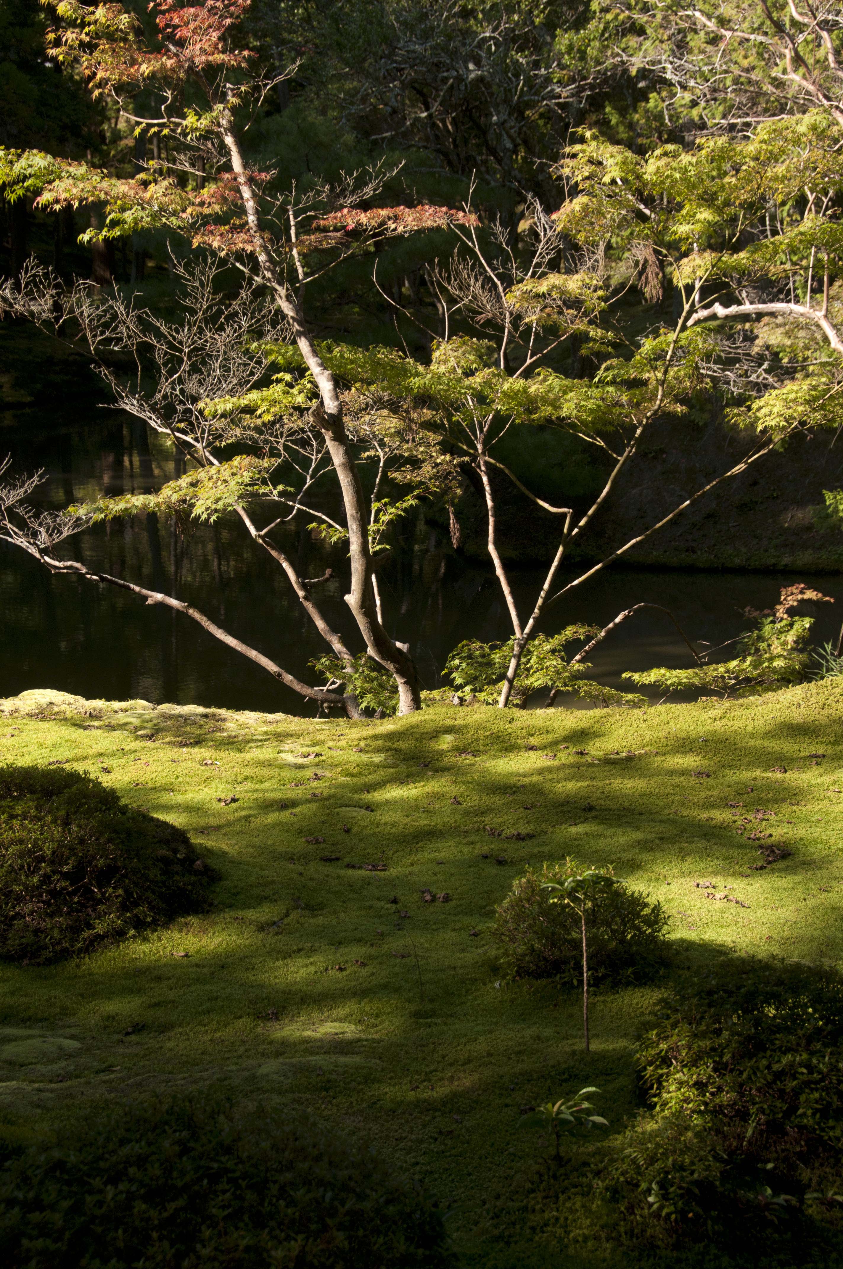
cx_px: 422
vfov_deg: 30.5
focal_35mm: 66
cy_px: 634
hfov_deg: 20.6
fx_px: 2324
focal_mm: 44
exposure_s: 1/250
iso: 400
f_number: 8
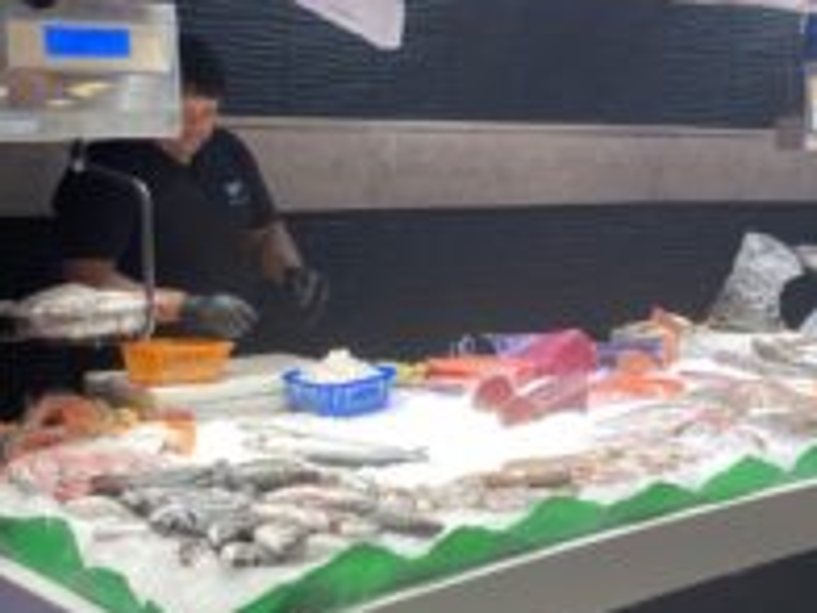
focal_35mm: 57
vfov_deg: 25.6
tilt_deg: -2.6
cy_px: 259
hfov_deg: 31.9
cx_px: 763
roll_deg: +0.2
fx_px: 1345
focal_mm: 3.99
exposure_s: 1/100
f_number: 1.8
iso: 80
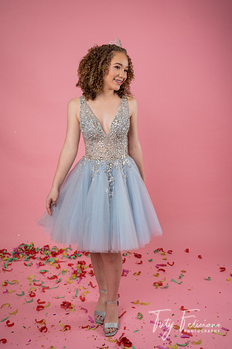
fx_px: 377
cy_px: 174
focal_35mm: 39
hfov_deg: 34.2
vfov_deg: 49.6
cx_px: 116
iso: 200
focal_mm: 39
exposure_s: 1/160
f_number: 6.3
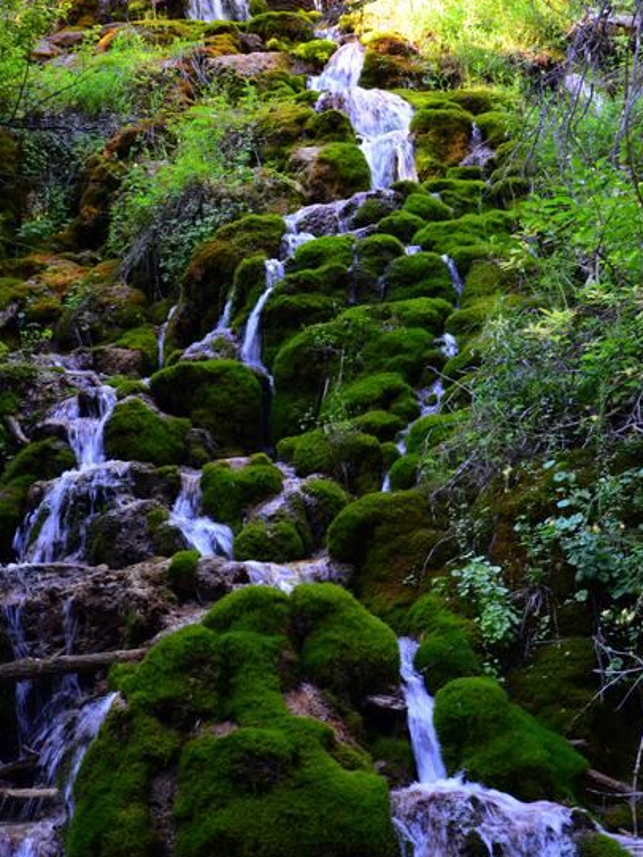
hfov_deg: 20.5
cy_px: 513
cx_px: 291
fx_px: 1775
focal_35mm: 72
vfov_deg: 27.1
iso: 800
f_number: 7.1
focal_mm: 35
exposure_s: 1/30
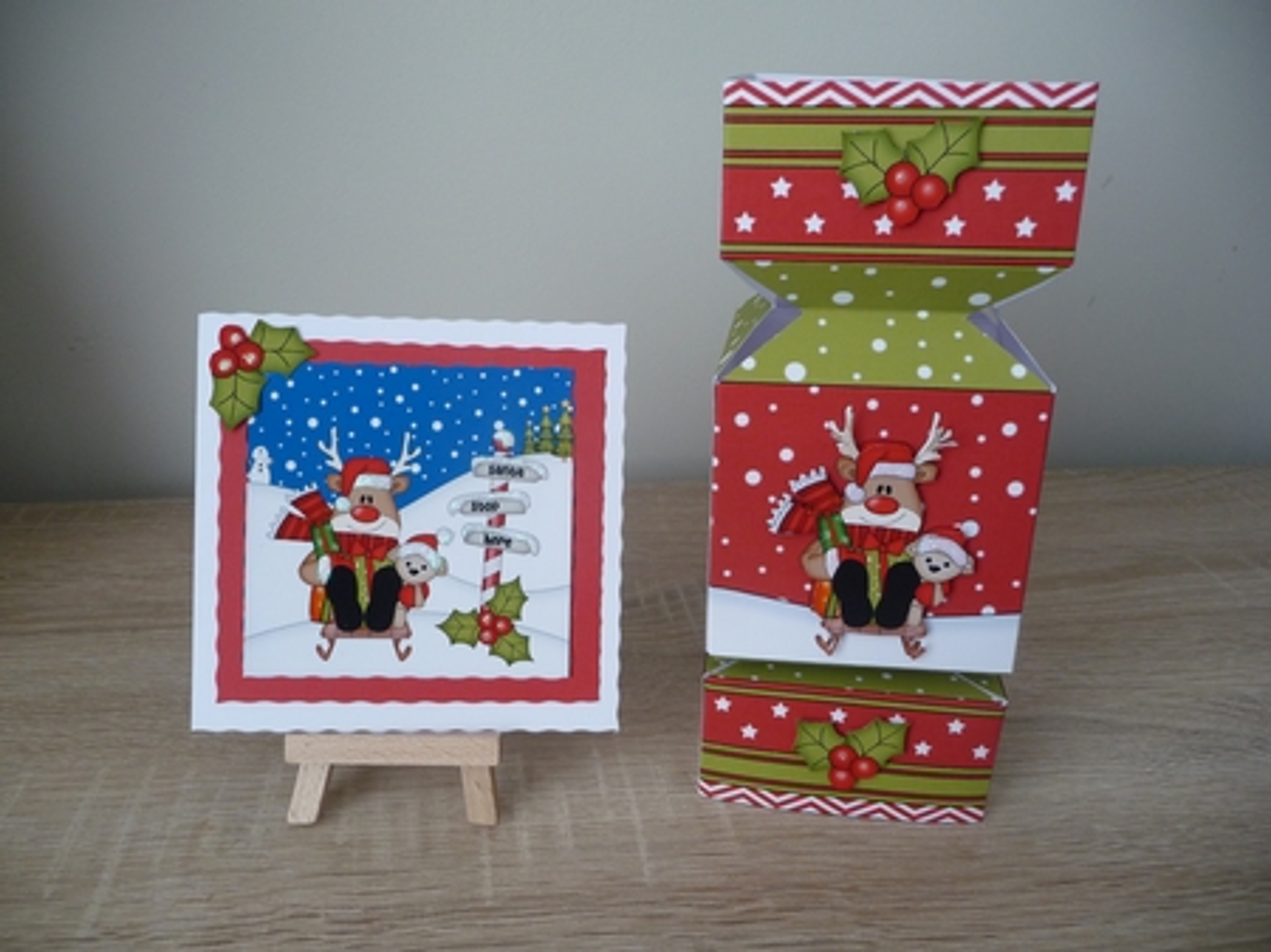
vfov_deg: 49.7
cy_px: 476
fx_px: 1028
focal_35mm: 28
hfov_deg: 63.5
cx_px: 636
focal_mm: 4.7
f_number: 3.3
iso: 160
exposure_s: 1/30
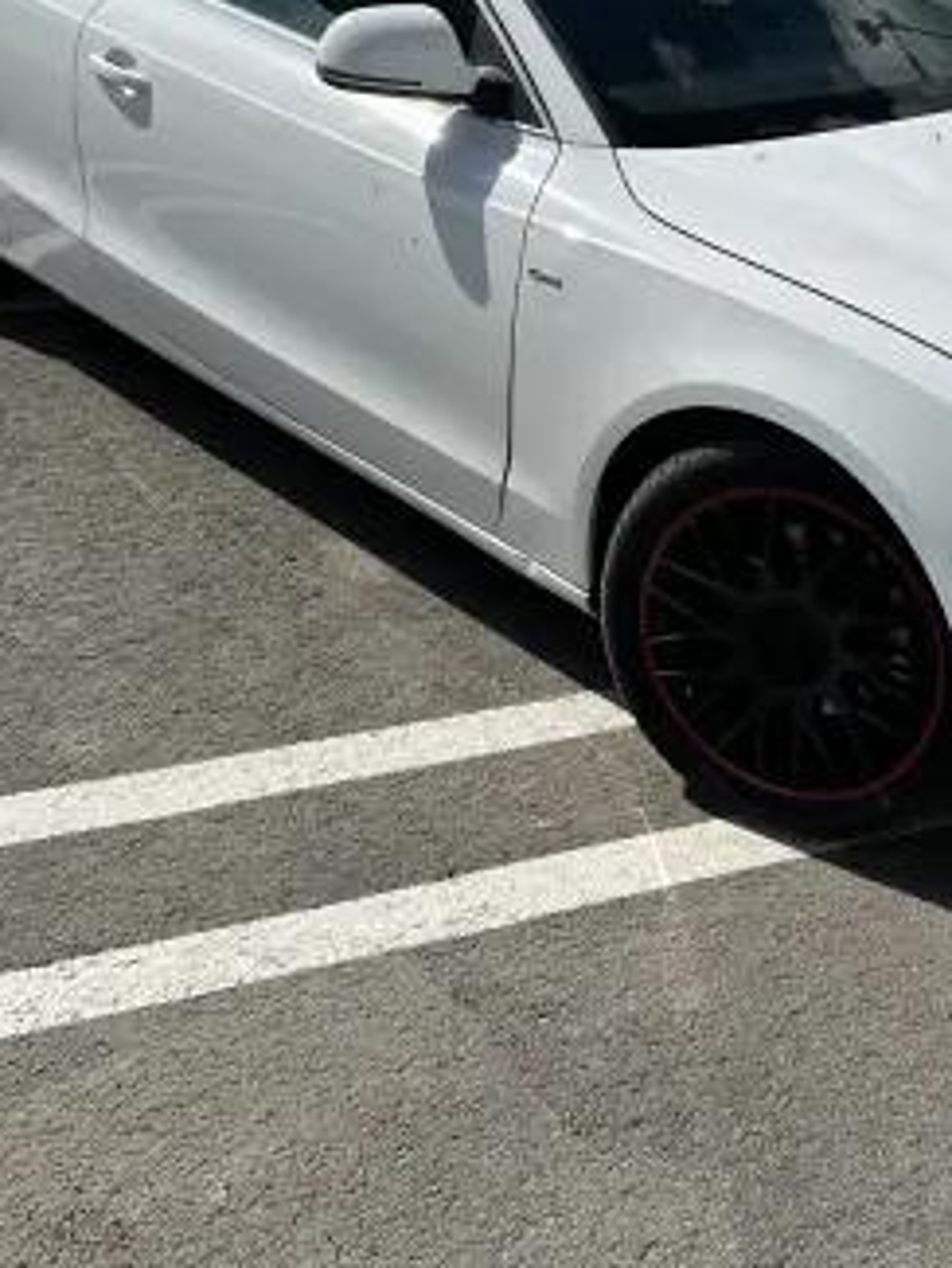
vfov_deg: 39.0
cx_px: 687
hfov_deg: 29.9
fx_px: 1759
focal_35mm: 48
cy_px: 382
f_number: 1.78
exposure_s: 1/8197
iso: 80
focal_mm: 6.86
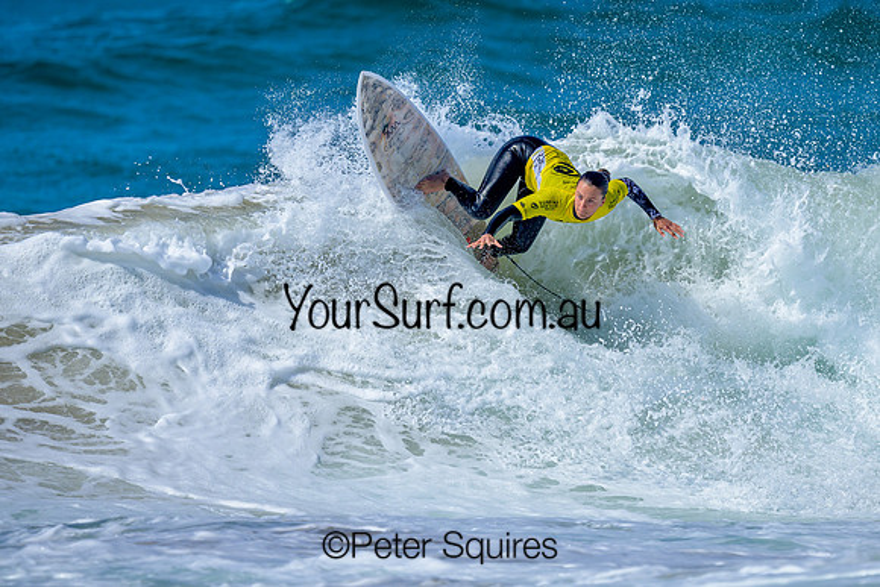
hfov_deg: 1.9
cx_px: 551
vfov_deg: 1.3
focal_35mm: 1098
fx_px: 26849
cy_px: 287
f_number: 6.3
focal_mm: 800
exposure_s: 1/2000
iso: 160
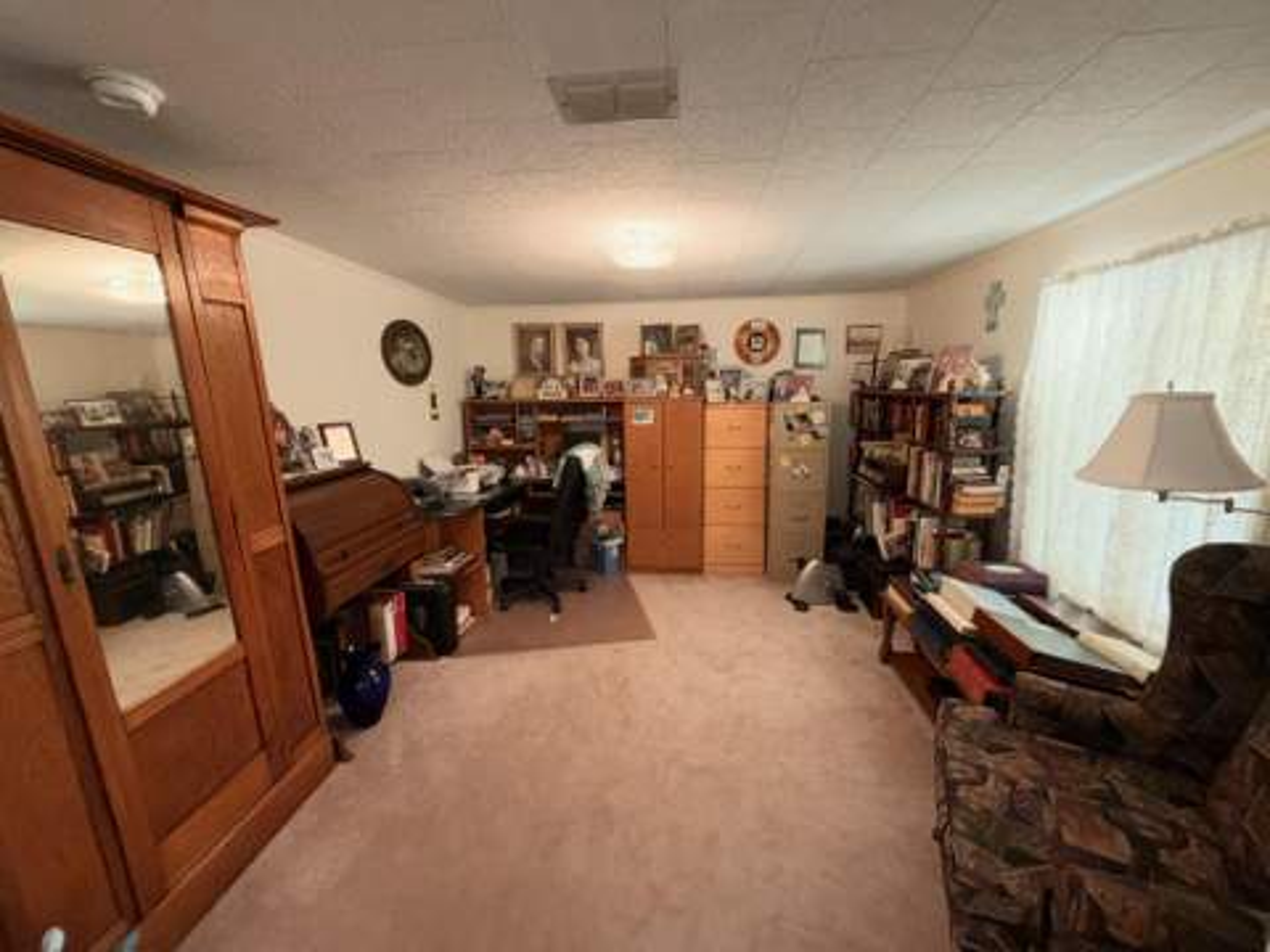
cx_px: 635
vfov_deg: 85.7
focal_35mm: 14
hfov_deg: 102.1
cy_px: 476
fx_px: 514
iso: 500
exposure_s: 1/60
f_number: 2.2
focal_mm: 2.22
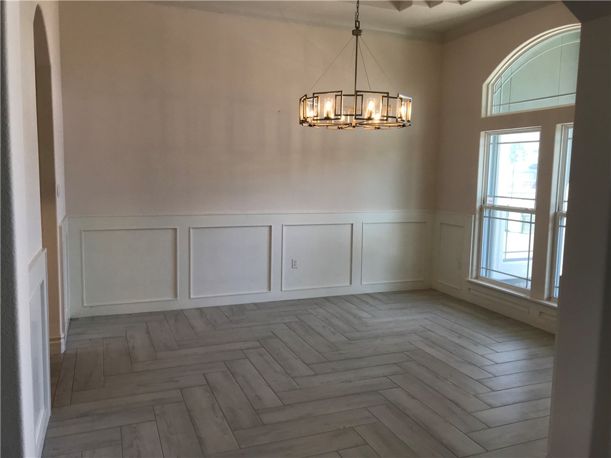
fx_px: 494
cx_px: 306
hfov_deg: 63.4
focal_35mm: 28
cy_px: 229
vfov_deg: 49.7
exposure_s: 1/120
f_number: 1.8
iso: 32
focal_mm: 3.99
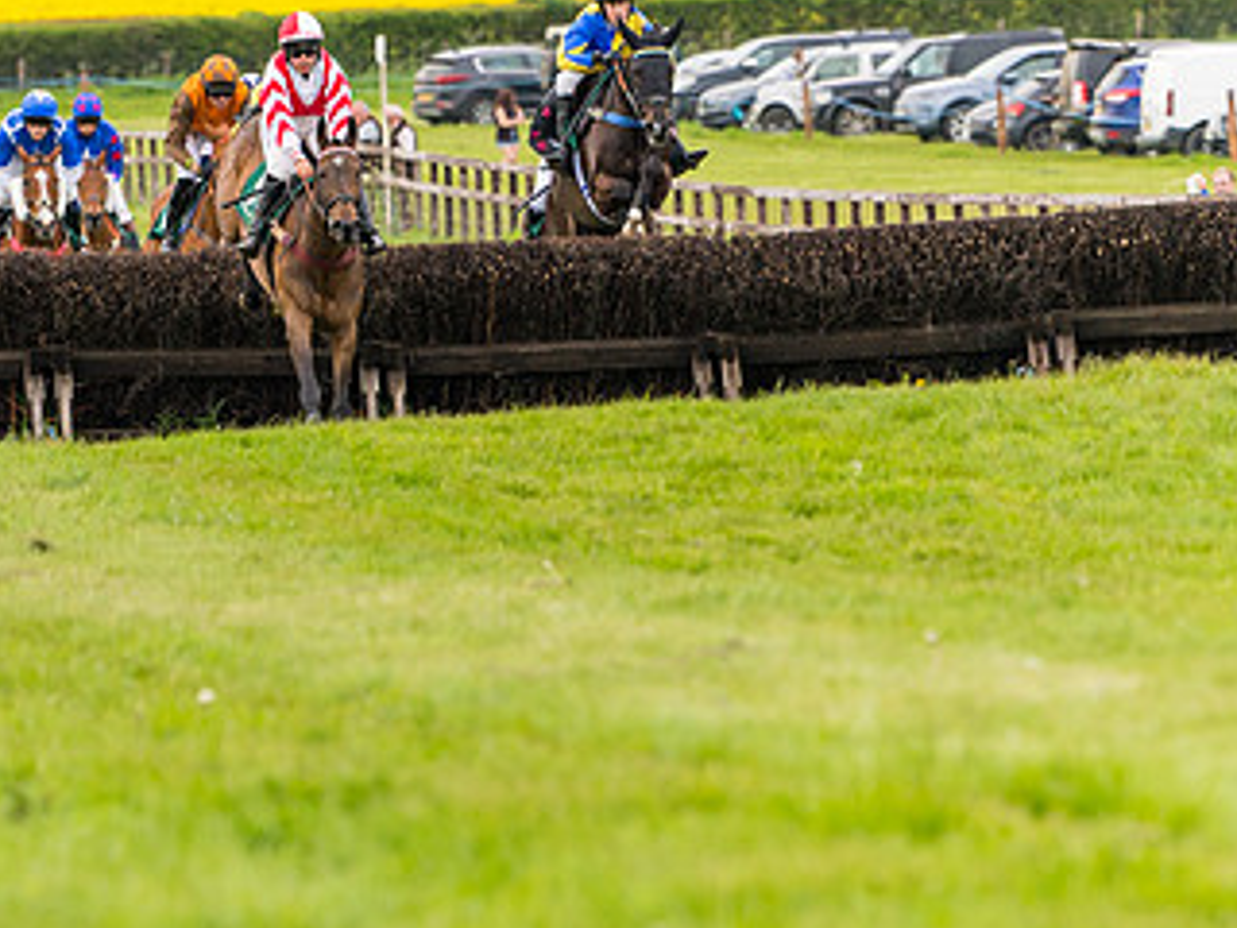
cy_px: 292
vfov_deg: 2.8
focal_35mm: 523
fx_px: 18689
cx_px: 332
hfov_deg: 3.8
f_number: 4
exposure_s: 1/1250
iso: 400
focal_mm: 200
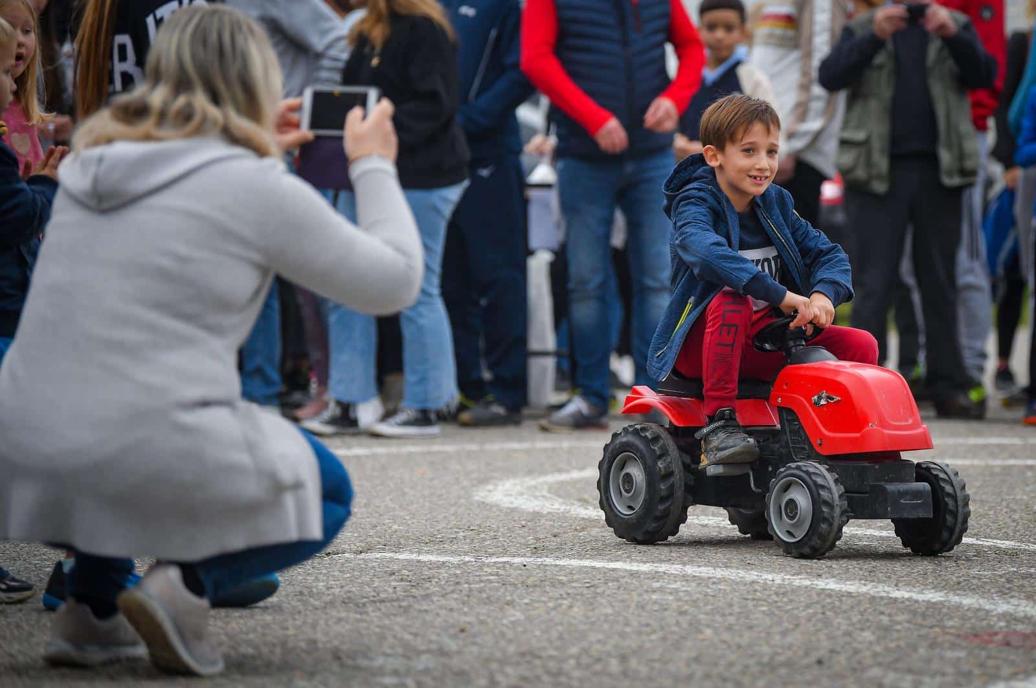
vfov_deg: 9.8
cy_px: 344
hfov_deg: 14.7
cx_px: 518
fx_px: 4023
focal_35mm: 140
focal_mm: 140
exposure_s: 1/640
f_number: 2.8
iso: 800
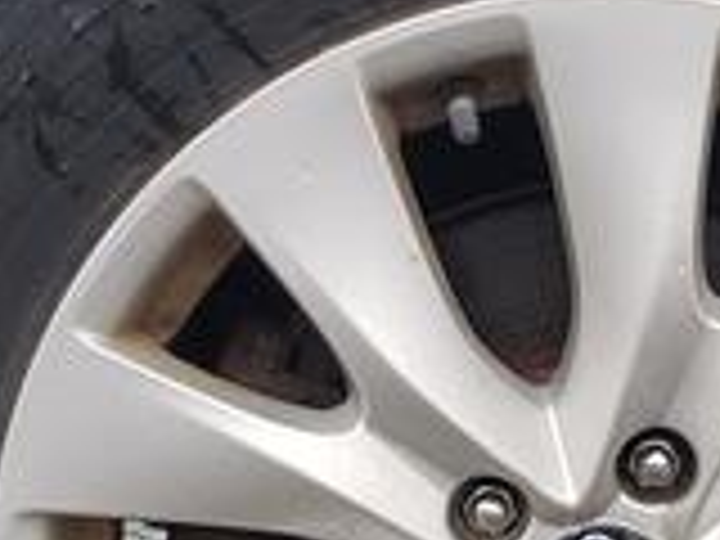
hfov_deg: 18.7
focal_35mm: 104
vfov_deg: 13.9
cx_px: 608
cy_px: 621
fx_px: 2163
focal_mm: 4.3
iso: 64
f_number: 2.4
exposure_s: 1/50
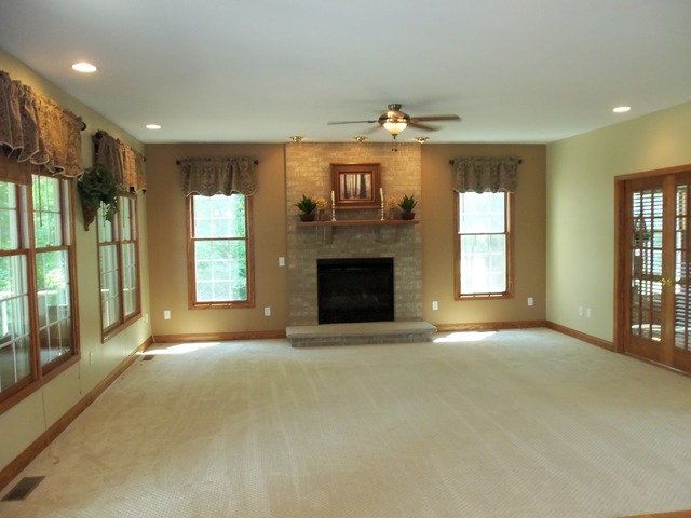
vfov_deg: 48.2
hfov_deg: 61.7
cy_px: 259
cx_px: 346
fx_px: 579
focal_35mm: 29
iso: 250
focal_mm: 5.2
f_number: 3.4
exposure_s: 1/30
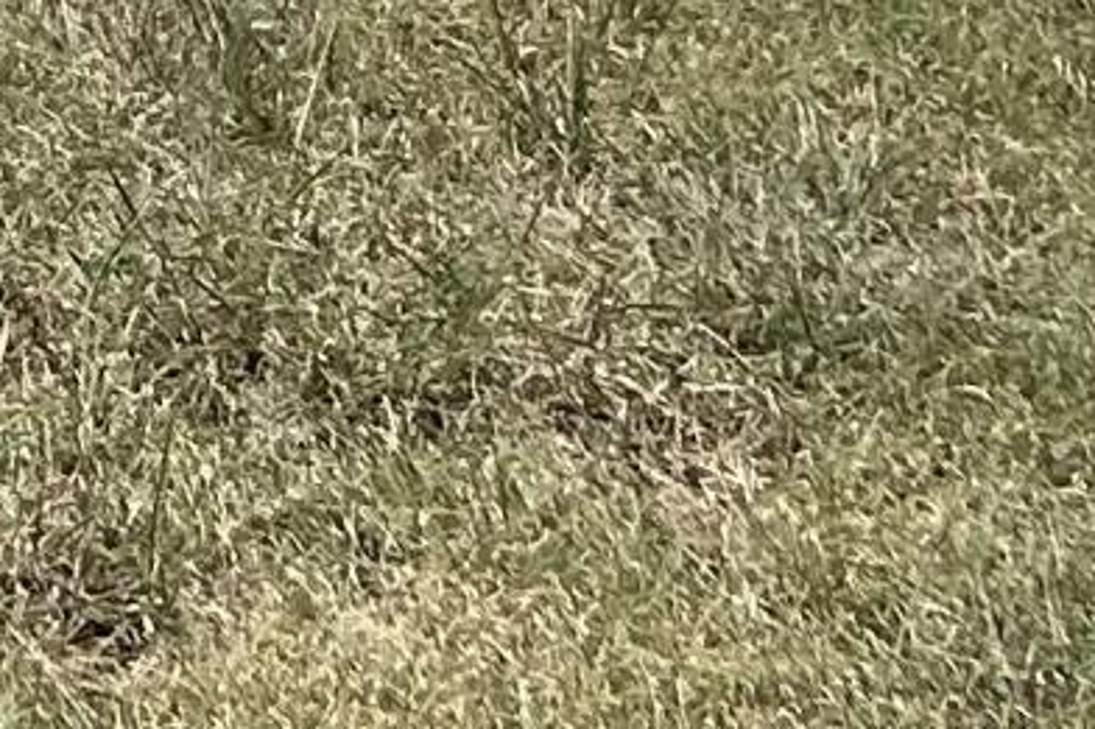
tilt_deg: +1.4
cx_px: -992
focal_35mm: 207
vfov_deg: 5.6
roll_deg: +0.8
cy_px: -2408
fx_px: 6293
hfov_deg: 9.4
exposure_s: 1/7463
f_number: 1.5
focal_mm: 5.7
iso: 50
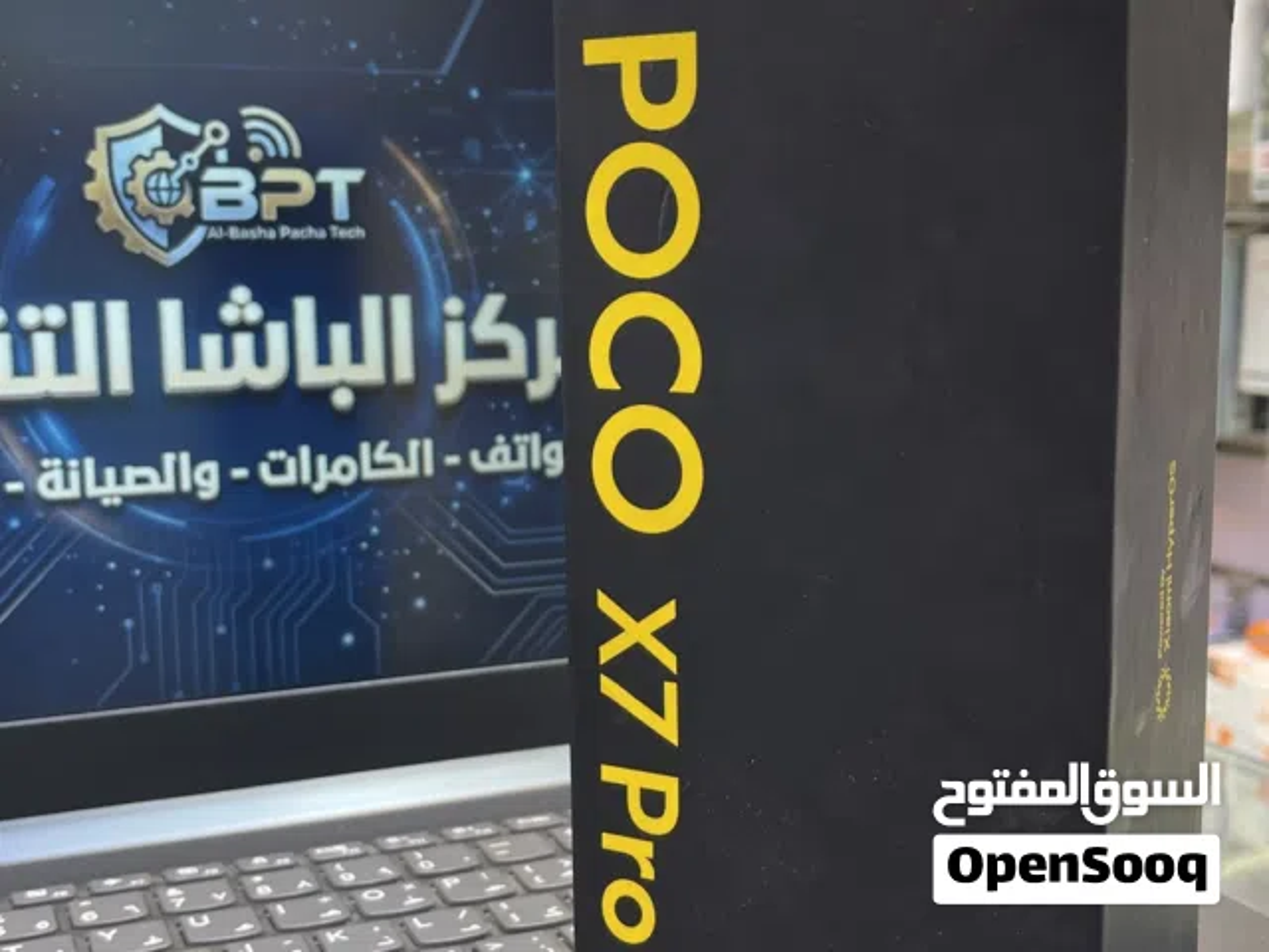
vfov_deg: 54.9
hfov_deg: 69.4
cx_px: 634
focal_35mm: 25
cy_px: 476
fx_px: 916
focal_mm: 5.1
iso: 100
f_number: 1.6
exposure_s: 1/100
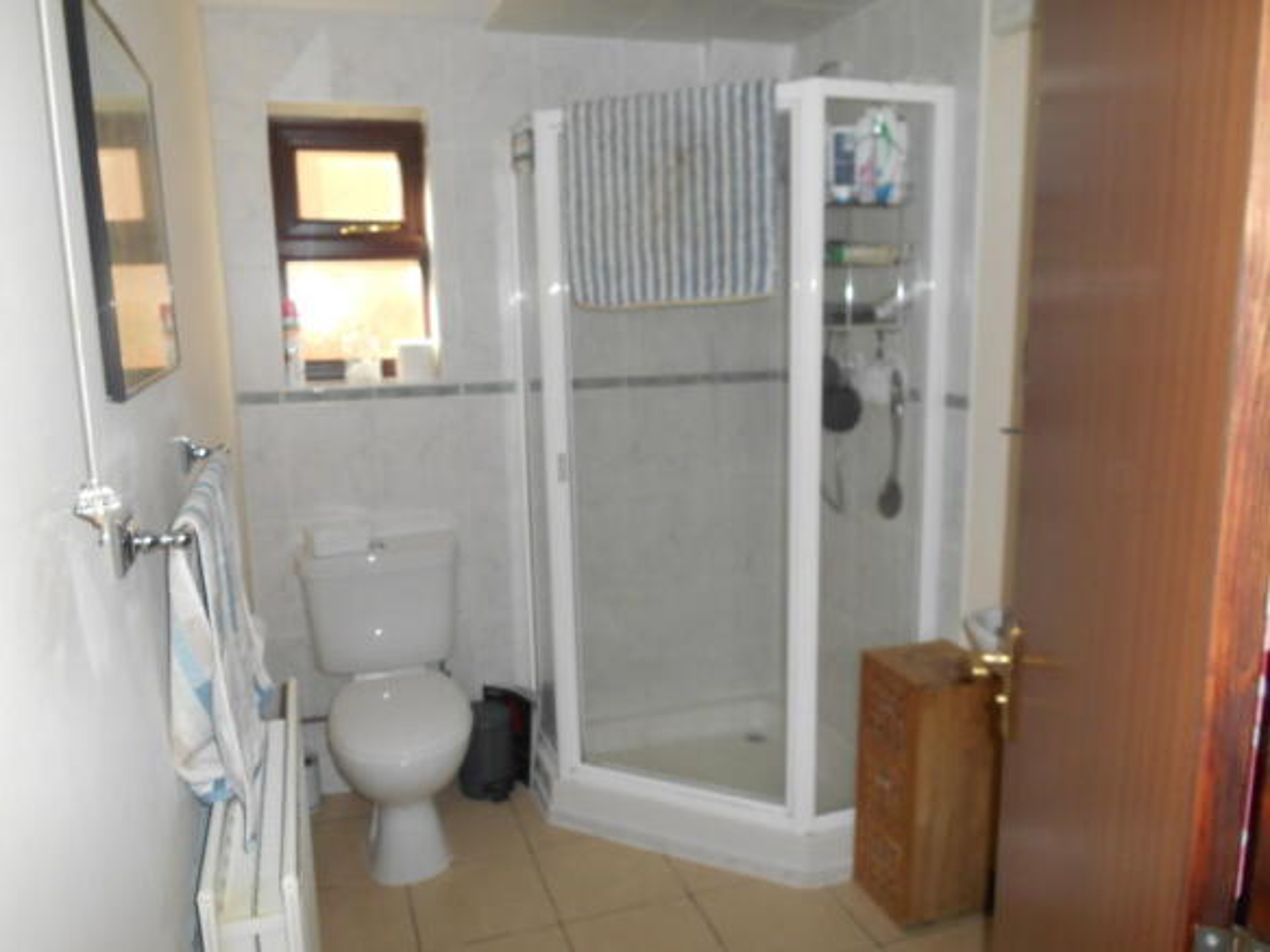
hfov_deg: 67.3
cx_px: 635
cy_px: 476
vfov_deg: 53.0
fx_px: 954
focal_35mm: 26
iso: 200
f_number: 3.4
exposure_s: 1/25
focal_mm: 4.7
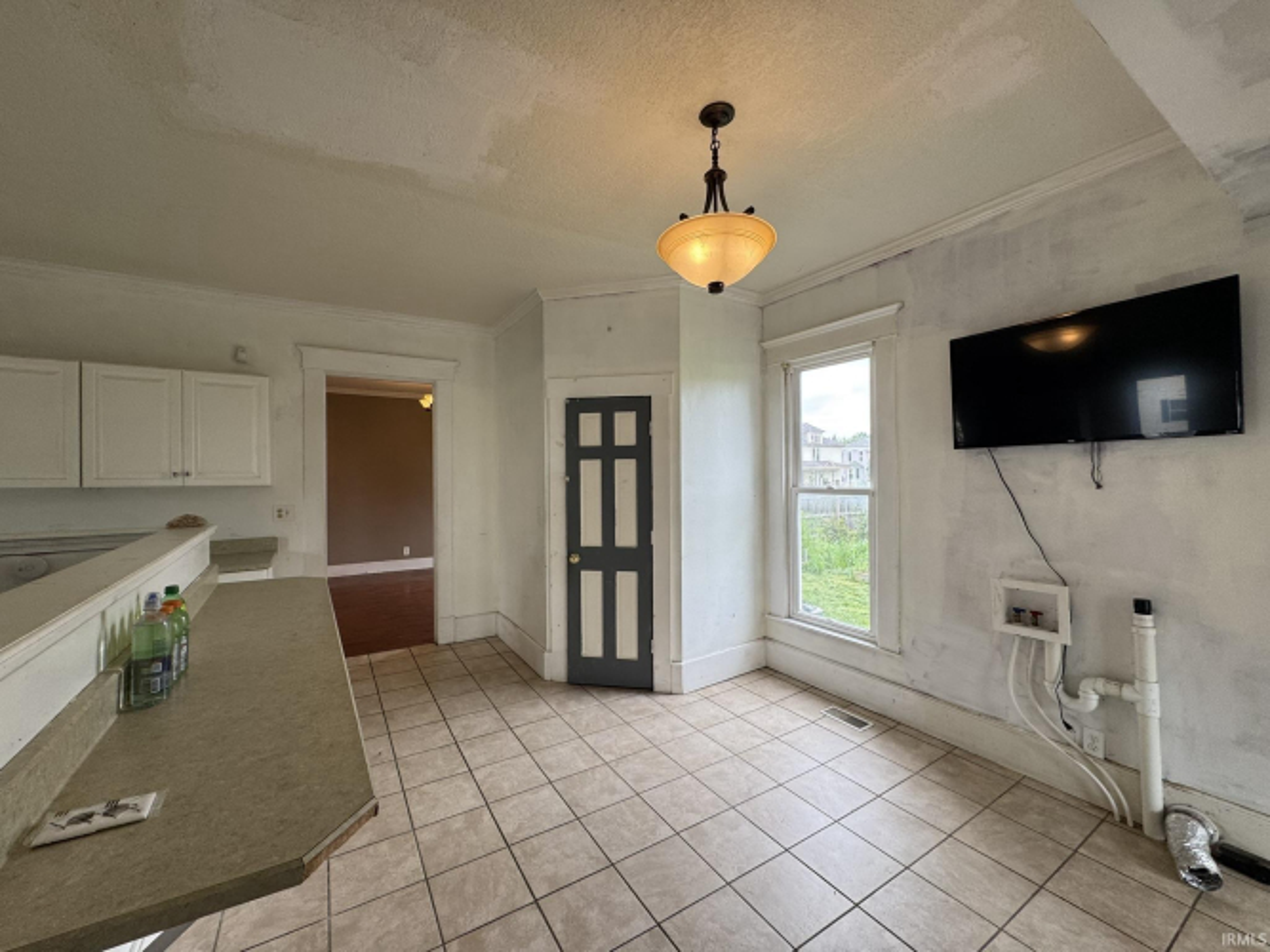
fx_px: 514
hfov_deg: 102.1
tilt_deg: -0.1
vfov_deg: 85.7
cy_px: 476
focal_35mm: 14
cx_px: 635
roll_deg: -0.6
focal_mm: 2.22
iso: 64
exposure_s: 1/120
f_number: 2.2
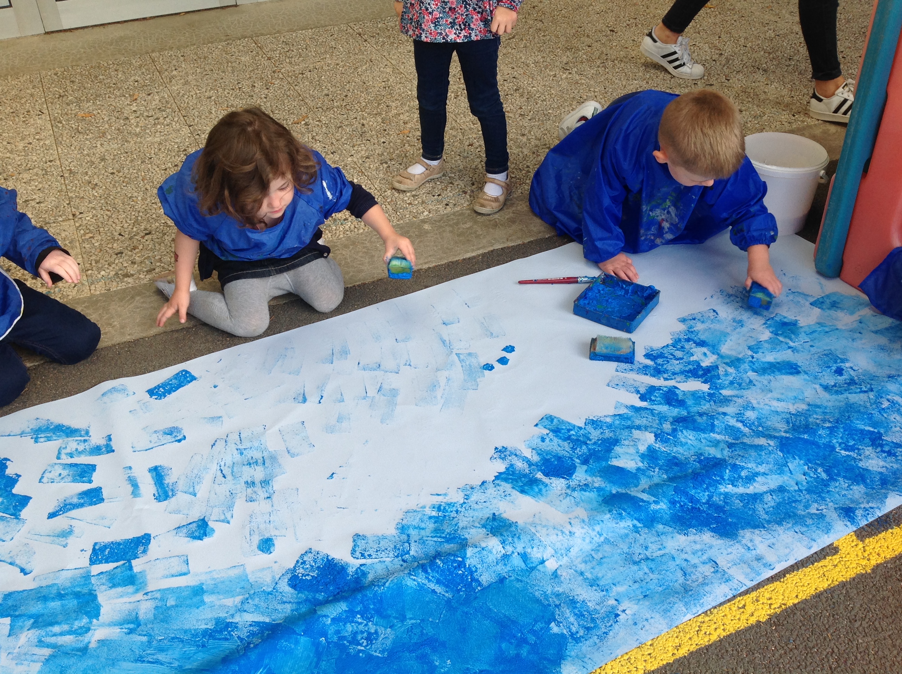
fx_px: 911
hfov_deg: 52.7
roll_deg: +1.7
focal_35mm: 35
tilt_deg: -35.0
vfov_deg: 40.6
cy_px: 337
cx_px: 451
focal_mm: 4.28
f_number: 2.4
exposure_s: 1/213
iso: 50
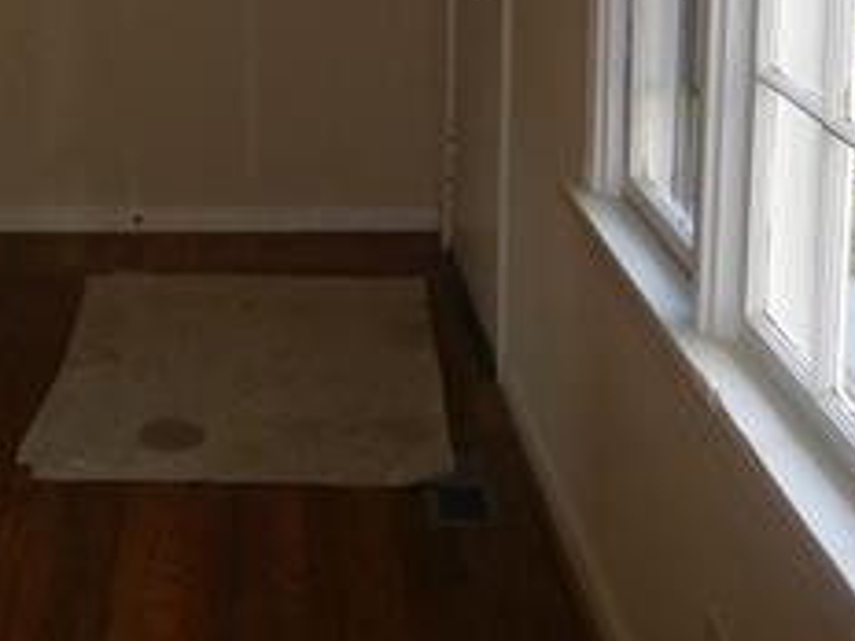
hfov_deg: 27.5
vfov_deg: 20.4
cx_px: 144
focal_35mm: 69
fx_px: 1704
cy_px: -59
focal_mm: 4.5
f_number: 3.4
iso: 200
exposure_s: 1/30
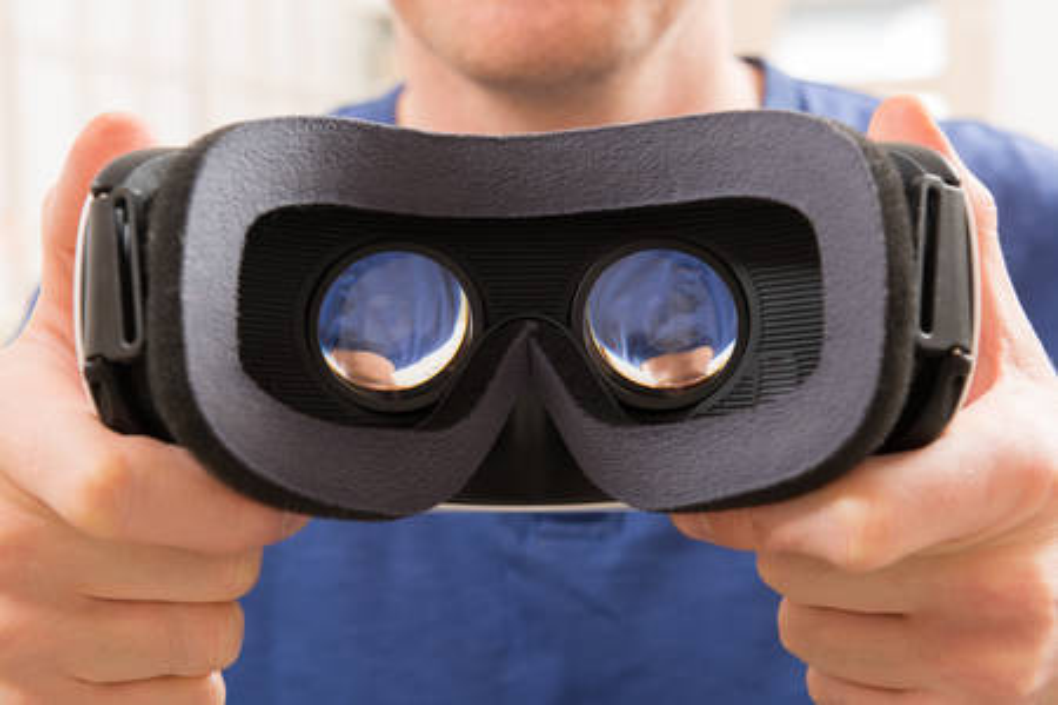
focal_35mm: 58
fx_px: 1704
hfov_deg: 34.5
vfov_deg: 23.4
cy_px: 352
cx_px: 529
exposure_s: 1/160
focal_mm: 58
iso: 250
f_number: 8
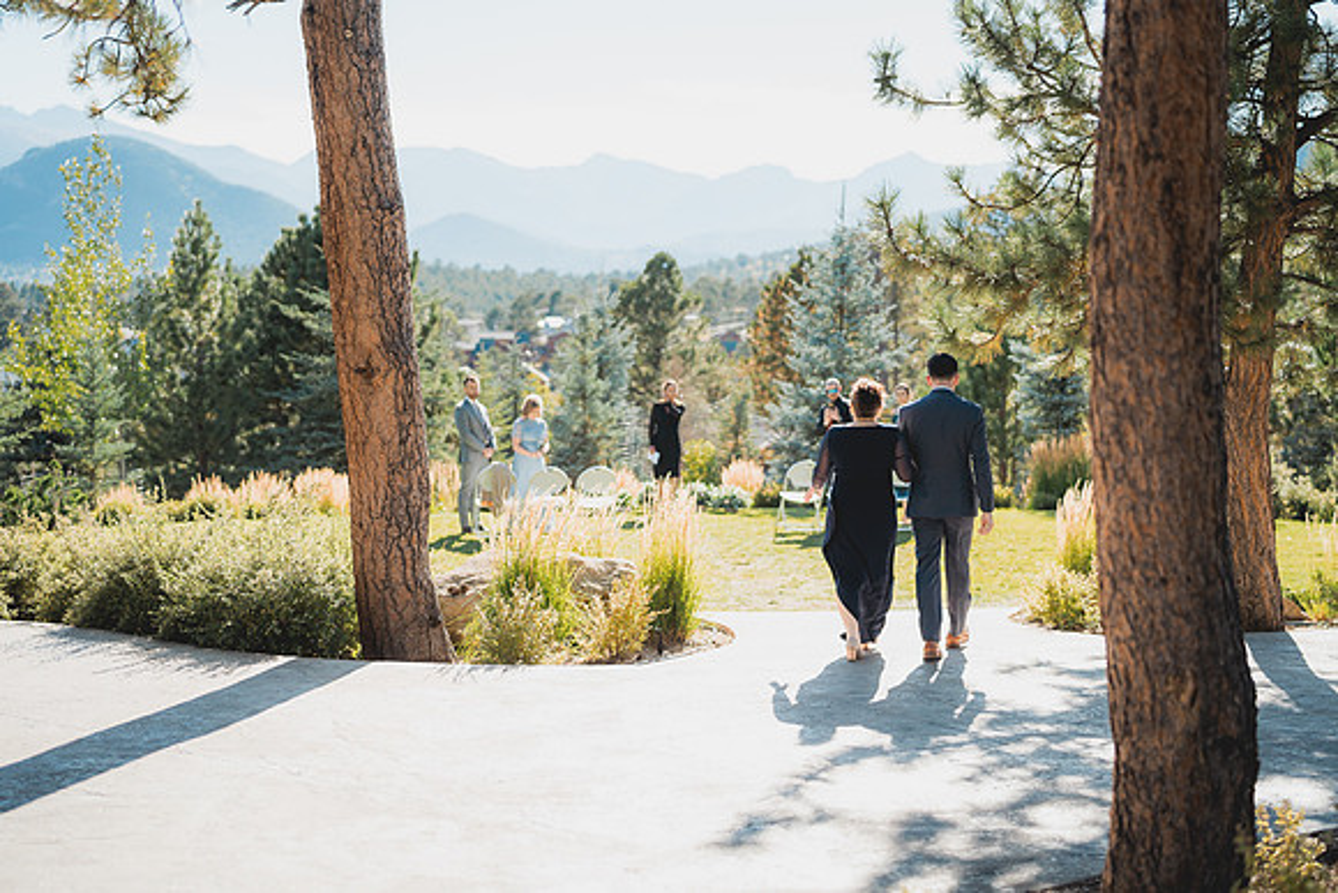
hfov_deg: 38.8
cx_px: 669
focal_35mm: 51
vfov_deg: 26.4
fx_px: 1901
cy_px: 446
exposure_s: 1/2500
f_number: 1.8
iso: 200
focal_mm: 50
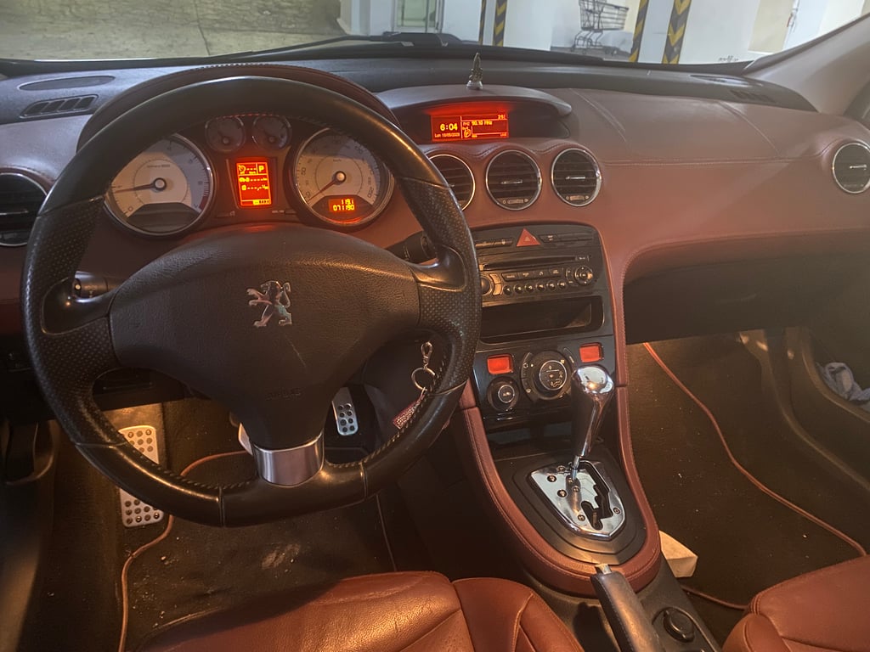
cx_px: 435
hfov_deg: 67.3
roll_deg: -3.6
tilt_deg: -27.2
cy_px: 326
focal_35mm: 26
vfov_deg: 53.1
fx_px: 653
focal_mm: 4.25
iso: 500
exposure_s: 1/10
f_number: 1.8
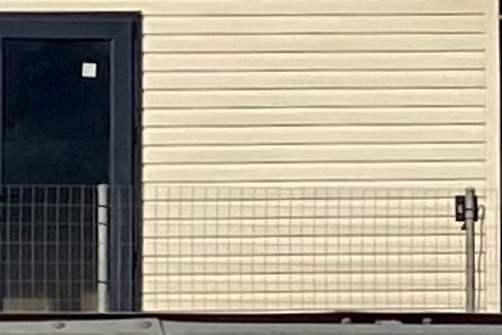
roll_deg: -0.8
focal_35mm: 269
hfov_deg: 7.5
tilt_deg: +4.4
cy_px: -119
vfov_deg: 5.1
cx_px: -224
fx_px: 3752
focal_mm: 6
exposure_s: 1/1996
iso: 20
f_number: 2
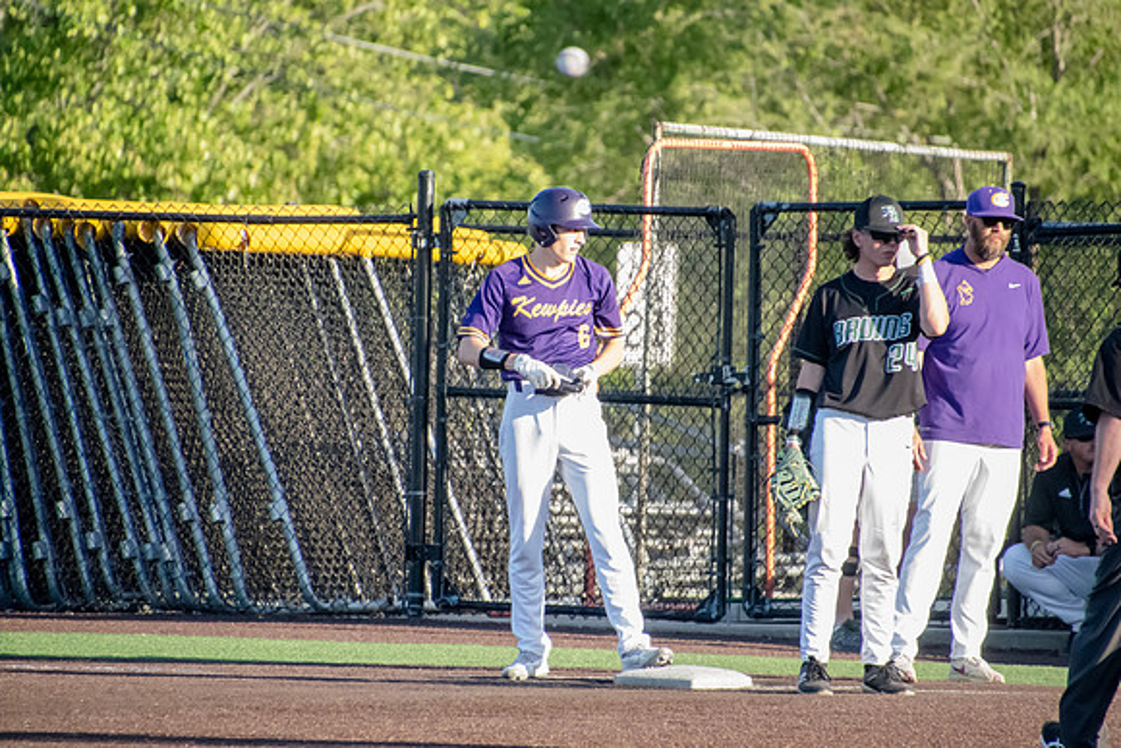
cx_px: 560
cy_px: 374
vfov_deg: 2.3
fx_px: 18687
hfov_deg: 3.4
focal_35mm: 600
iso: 5000
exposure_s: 1/1600
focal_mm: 400
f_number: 6.3
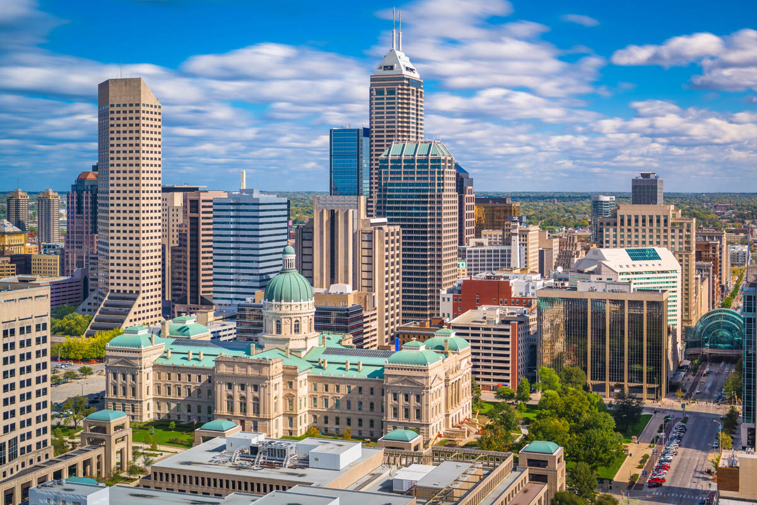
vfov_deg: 27.0
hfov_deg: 39.6
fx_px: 1051
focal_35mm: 50
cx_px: 378
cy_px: 252
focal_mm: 50
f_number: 9
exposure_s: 30
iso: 64
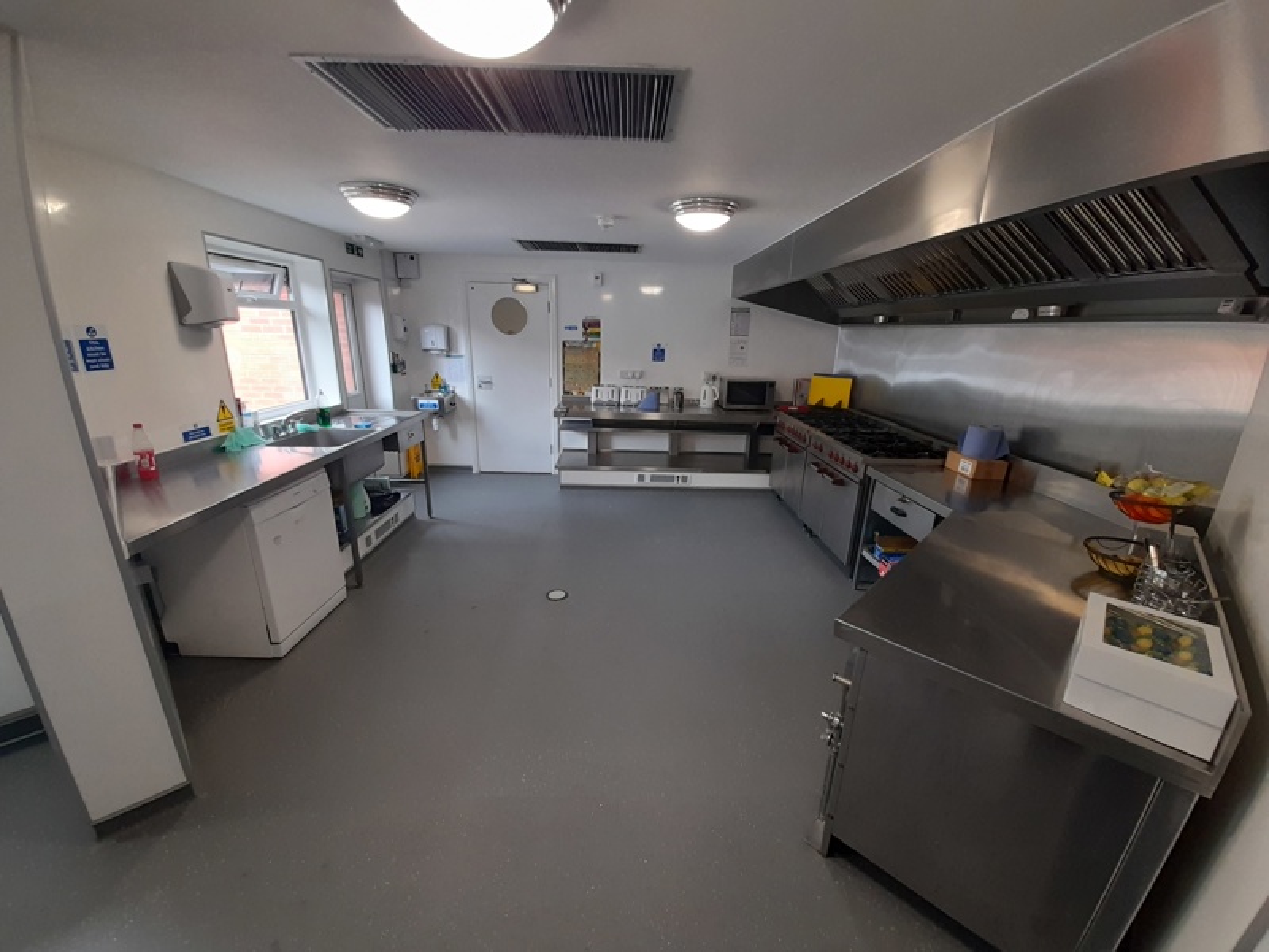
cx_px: 634
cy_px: 476
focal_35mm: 13
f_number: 2.2
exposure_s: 1/40
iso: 125
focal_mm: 1.42
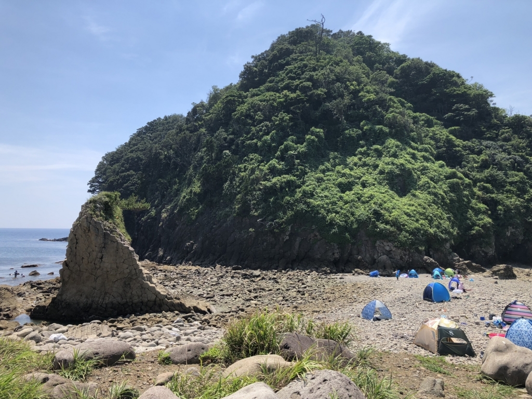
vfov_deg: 49.7
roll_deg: -0.8
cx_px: 266
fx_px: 430
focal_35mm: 28
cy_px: 200
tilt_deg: +4.7
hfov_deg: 63.4
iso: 20
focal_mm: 3.99
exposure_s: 1/1656
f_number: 1.8
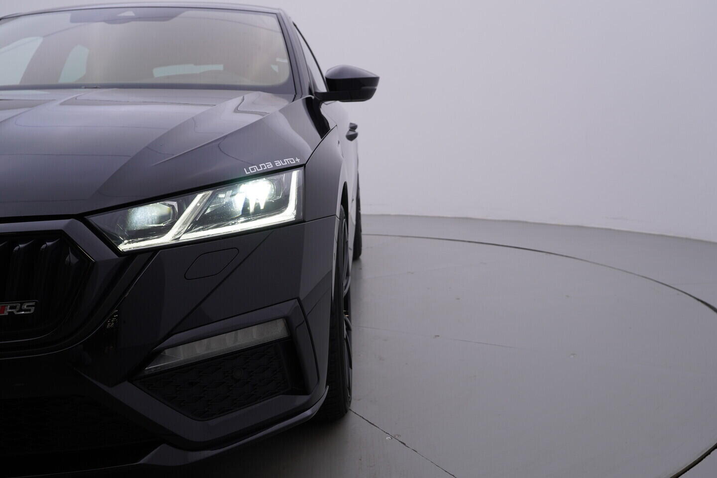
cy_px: 239
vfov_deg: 36.9
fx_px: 717
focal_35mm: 36
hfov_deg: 53.1
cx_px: 358
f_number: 4.5
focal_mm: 24
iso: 125
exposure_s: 1/100
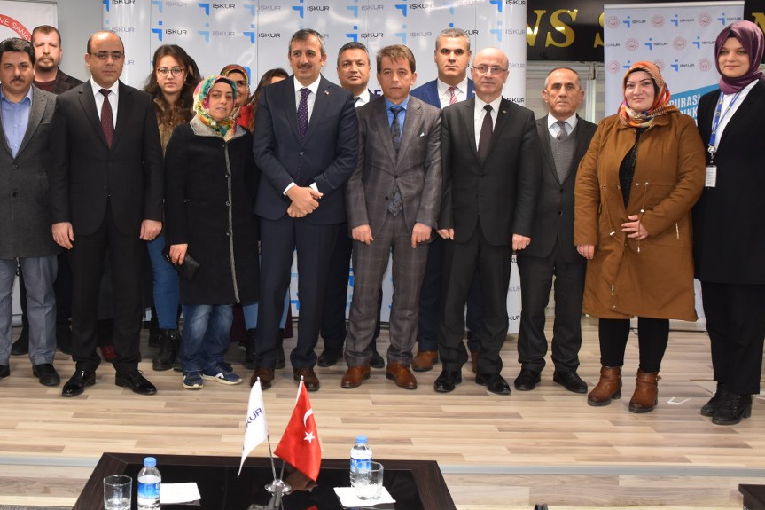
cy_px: 157
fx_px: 993
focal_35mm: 47
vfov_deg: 28.5
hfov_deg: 41.5
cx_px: 248
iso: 450
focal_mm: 21
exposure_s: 1/60
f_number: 4
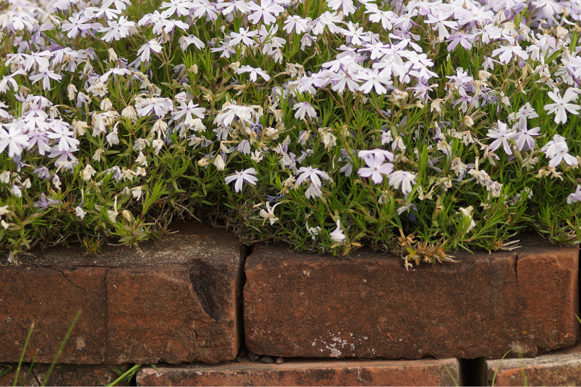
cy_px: 194
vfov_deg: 9.1
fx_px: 2421
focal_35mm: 150
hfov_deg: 13.7
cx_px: 290
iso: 100
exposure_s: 1/640
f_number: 2.8
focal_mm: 100
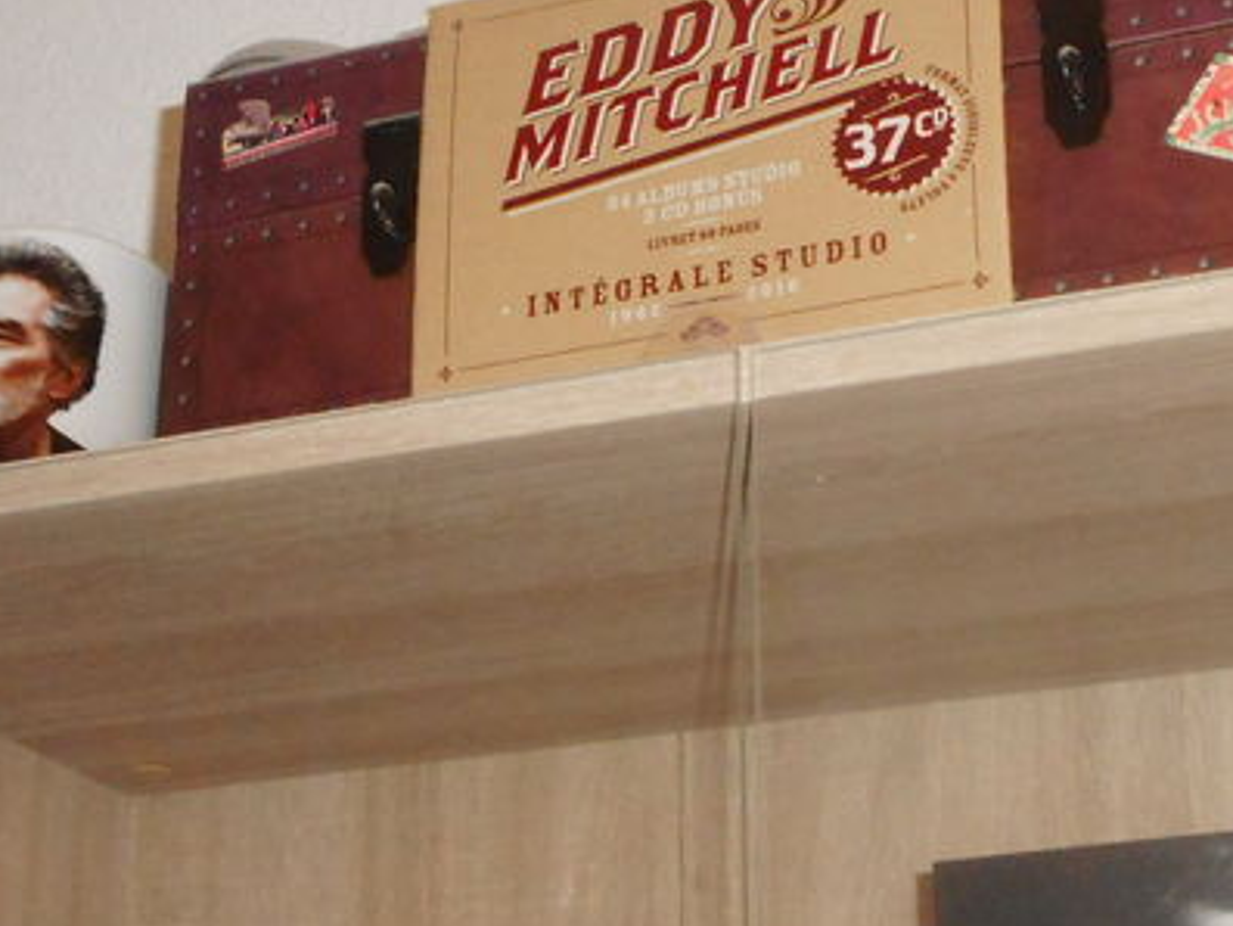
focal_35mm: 73
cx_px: 829
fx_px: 2601
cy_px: 712
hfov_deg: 26.5
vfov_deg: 20.0
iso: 400
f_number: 4
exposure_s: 1/25
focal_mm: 5.2
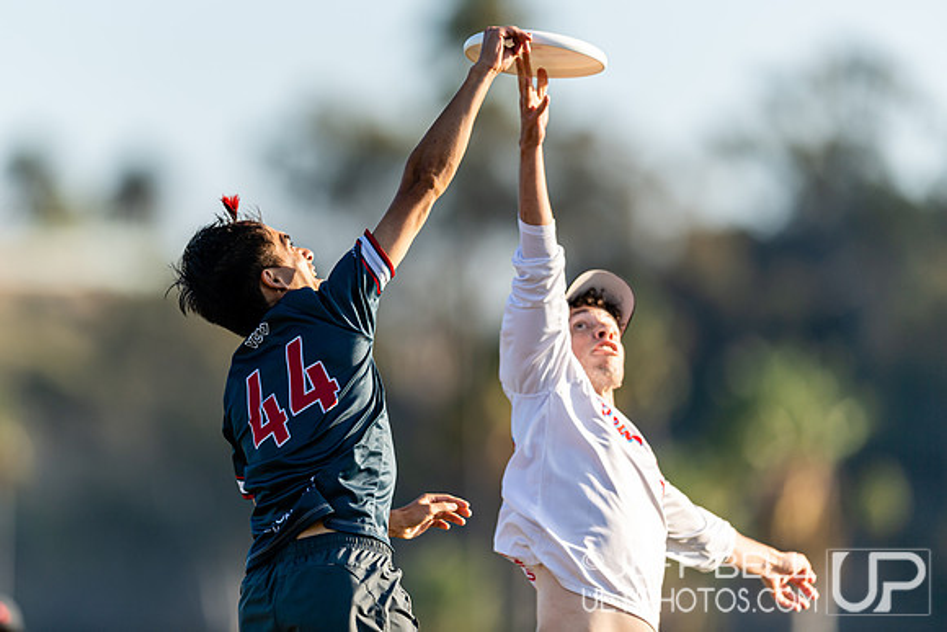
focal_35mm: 466
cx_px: 396
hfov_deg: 4.4
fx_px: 12248
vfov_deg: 3.0
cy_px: 270
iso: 200
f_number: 2.8
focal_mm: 400
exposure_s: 1/2000
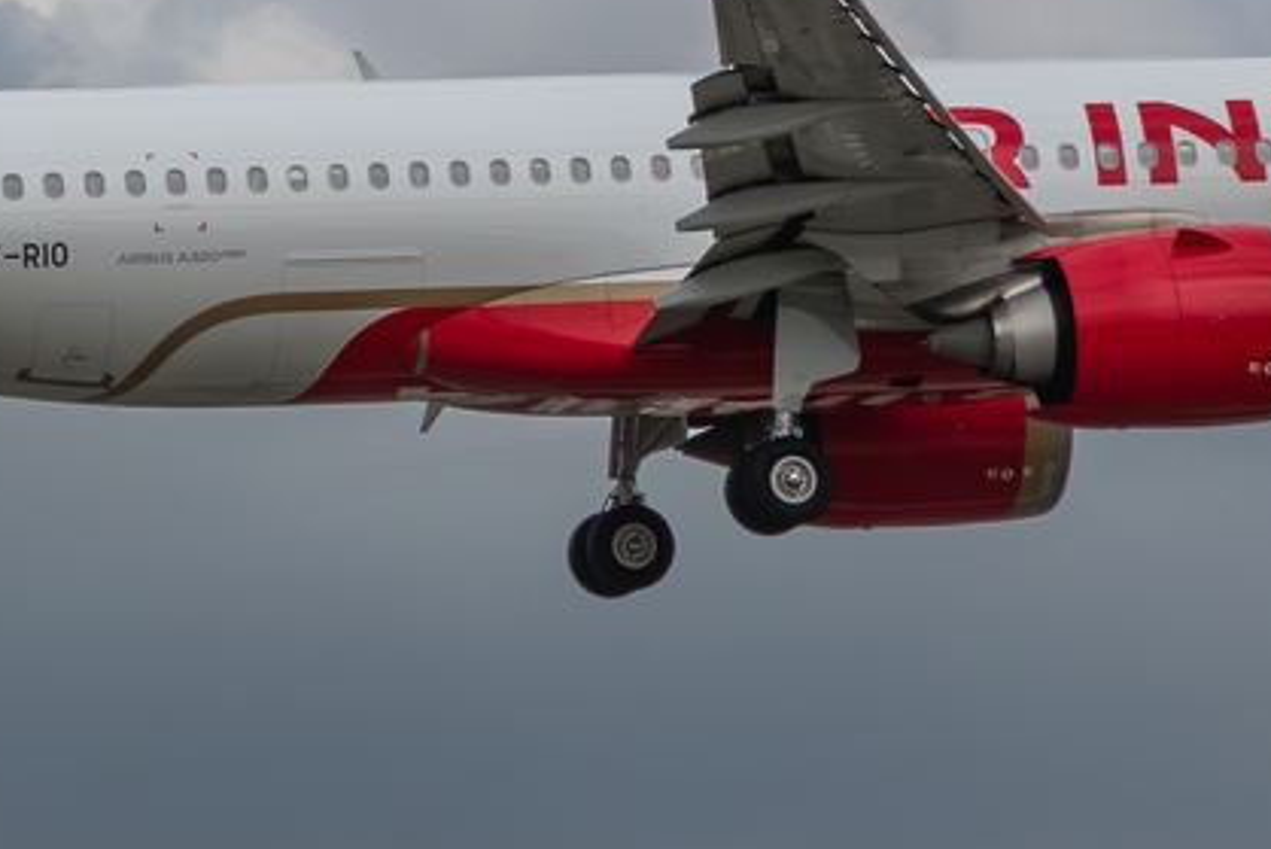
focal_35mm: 466
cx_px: -14
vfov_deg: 3.0
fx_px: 16457
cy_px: 207
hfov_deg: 4.4
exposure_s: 1/800
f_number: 9
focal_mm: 86
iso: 200
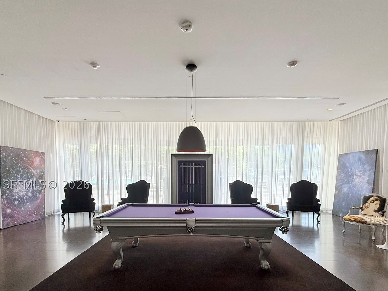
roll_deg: -0.1
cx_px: 191
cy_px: 185
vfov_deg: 67.5
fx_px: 213
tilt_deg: -2.0
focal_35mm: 19
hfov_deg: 84.7
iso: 80
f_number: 2.2
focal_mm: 2.22
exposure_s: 1/120
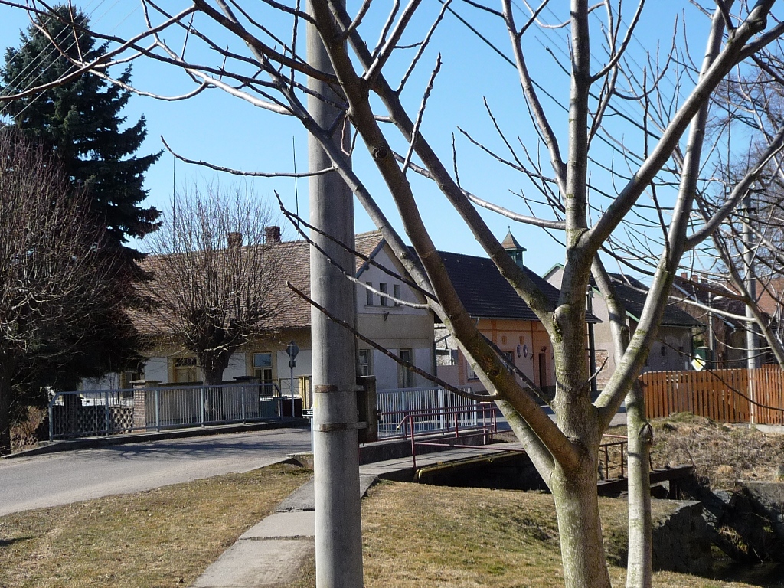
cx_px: 392
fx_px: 1223
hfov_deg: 35.5
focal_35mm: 54
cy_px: 294
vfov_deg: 27.0
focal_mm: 5.3
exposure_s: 1/640
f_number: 3.5
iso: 100
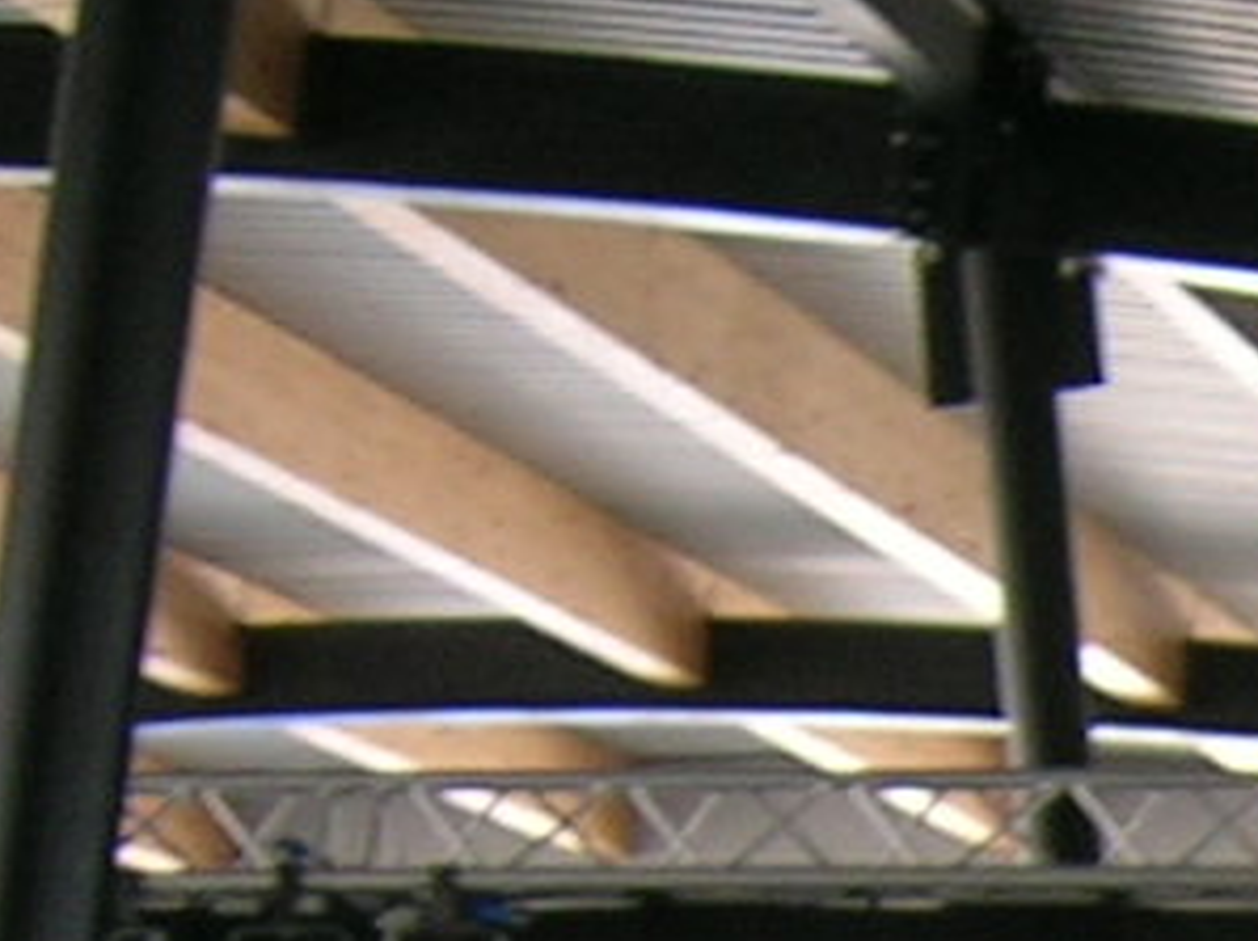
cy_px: 2317
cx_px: 2875
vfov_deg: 7.4
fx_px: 6827
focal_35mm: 188
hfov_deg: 9.5
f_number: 2.8
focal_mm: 5.4
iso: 50
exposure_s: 1/30.9
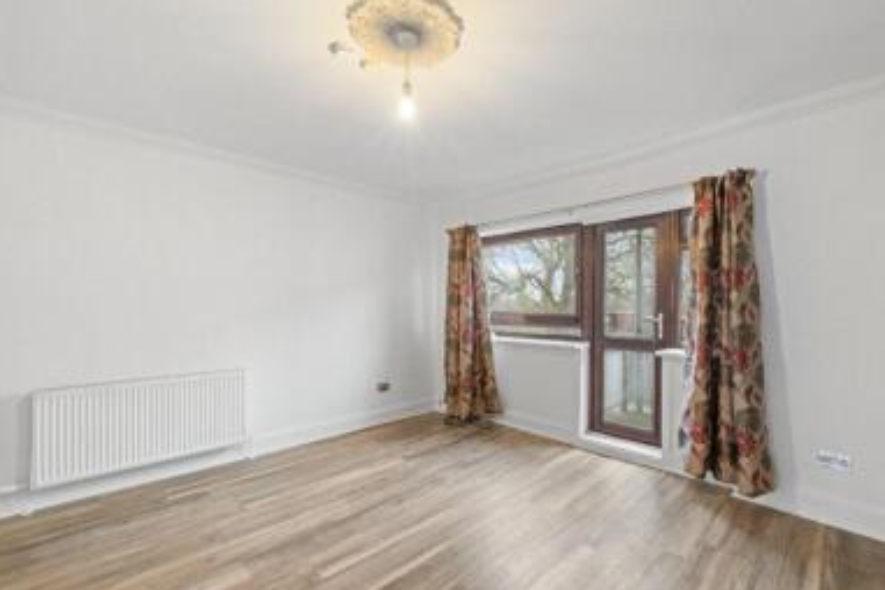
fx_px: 369
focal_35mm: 15
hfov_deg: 100.2
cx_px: 472
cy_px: 310
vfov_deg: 77.3
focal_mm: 12
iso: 1000
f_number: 13
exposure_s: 2.5
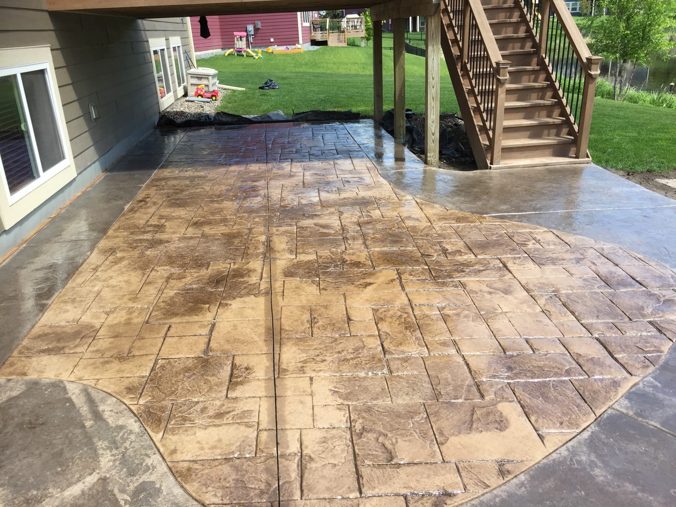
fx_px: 566
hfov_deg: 61.7
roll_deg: +3.6
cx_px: 338
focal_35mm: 29
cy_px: 254
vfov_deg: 48.2
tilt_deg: -22.3
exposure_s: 1/719
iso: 32
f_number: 2.2
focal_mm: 4.15
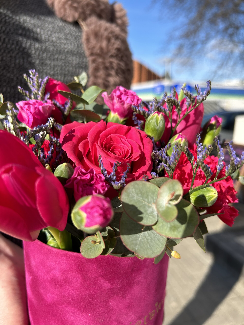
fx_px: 244
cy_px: 162
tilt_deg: -12.5
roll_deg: -1.5
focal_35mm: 26
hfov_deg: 53.1
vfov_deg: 67.3
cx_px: 122
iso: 50
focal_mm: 5.7
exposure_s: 1/3165
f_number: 1.5
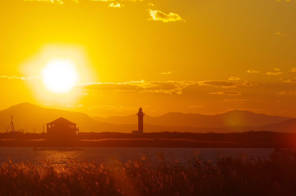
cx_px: 148
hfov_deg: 15.6
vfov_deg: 10.3
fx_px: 1083
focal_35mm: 132
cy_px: 98
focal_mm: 87.5
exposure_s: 1/5
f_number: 11
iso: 400
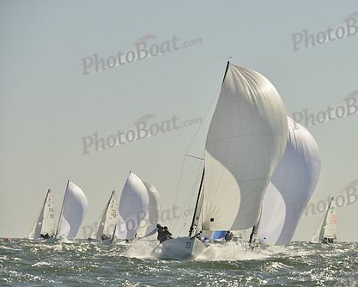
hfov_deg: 7.4
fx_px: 2767
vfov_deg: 5.9
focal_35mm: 261
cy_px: 165
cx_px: 247
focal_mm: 200
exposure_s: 1/1600
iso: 280
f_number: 8
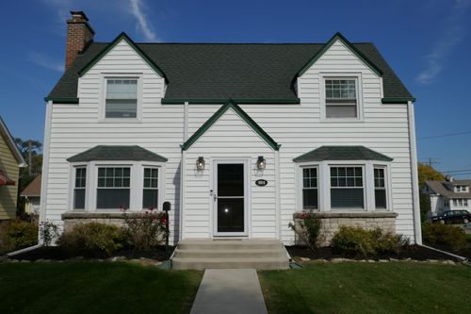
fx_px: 392
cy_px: 157
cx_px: 236
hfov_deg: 61.9
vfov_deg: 43.6
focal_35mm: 30
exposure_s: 1/1000
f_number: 6.3
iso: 125
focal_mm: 11
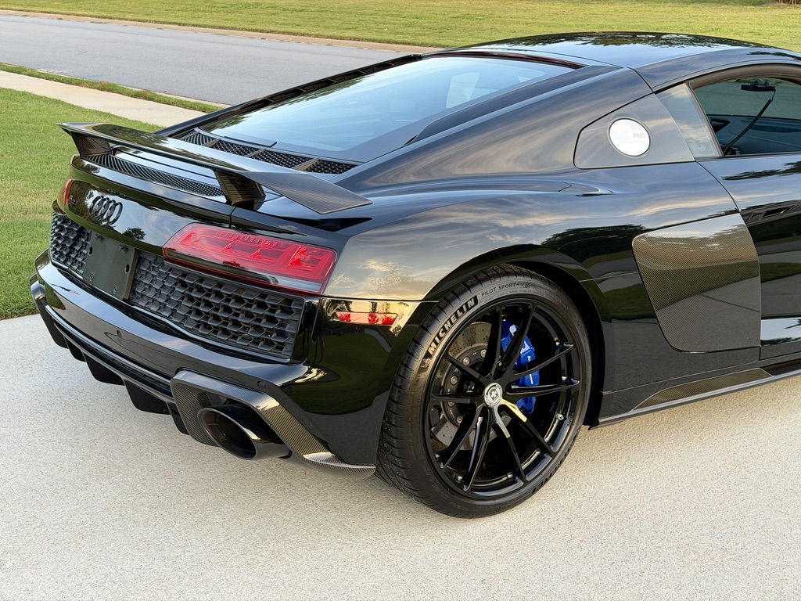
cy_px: 300
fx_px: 1111
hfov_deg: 39.7
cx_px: 400
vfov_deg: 30.3
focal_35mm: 48
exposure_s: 1/158
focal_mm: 6.76
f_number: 1.78
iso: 64
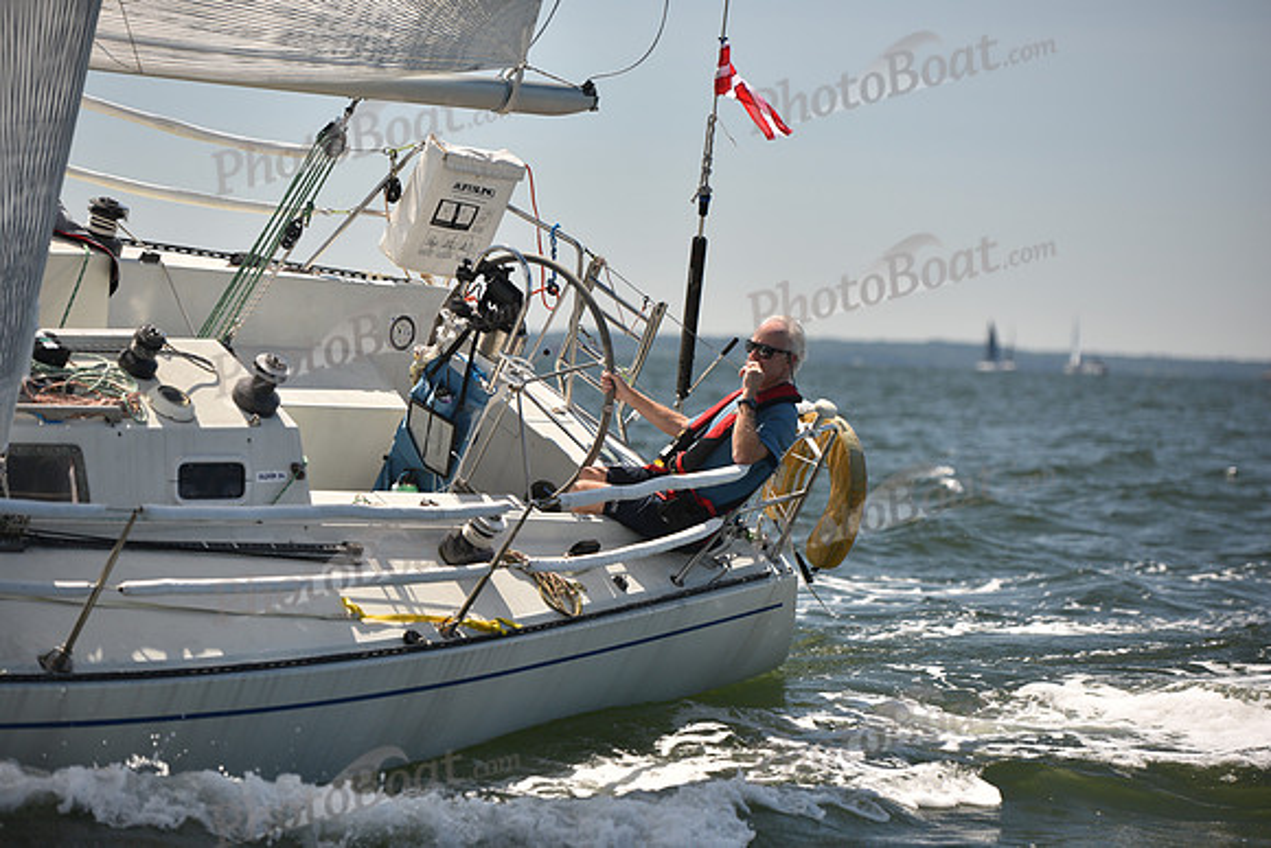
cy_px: 424
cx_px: 636
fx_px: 5120
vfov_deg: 9.5
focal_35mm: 145
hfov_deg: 14.2
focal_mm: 145
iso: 250
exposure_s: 1/1250
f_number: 3.5
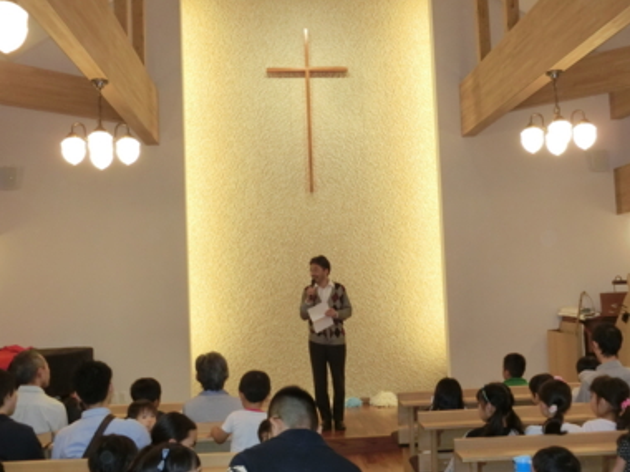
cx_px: 325
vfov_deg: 35.1
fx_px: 746
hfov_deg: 45.8
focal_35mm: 41
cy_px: 237
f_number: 4.1
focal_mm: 6.9
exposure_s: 1/100
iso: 500
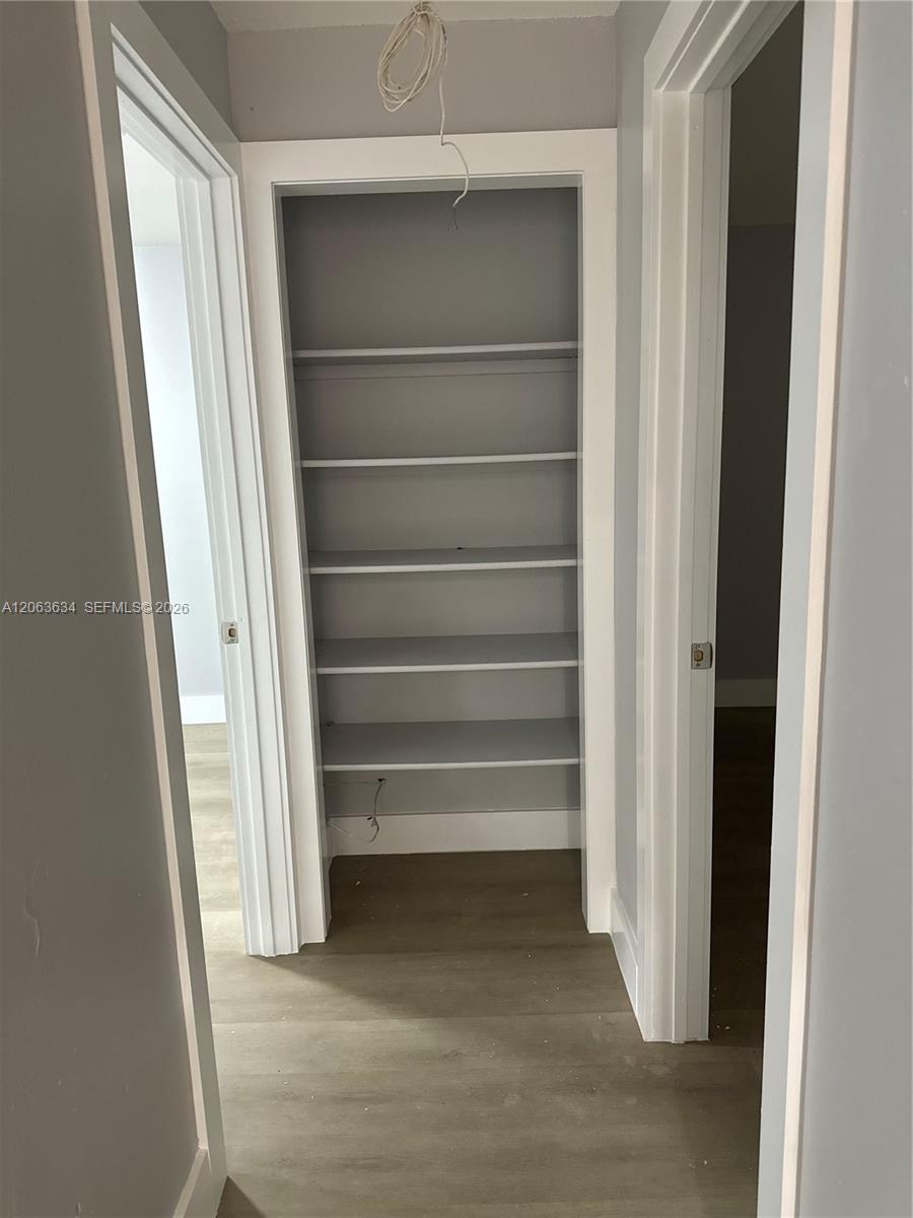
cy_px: 609
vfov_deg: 71.6
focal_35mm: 24
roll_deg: +1.7
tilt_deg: -11.0
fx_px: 844
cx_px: 456
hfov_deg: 56.8
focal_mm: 6.76
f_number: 1.78
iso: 500
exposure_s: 1/60
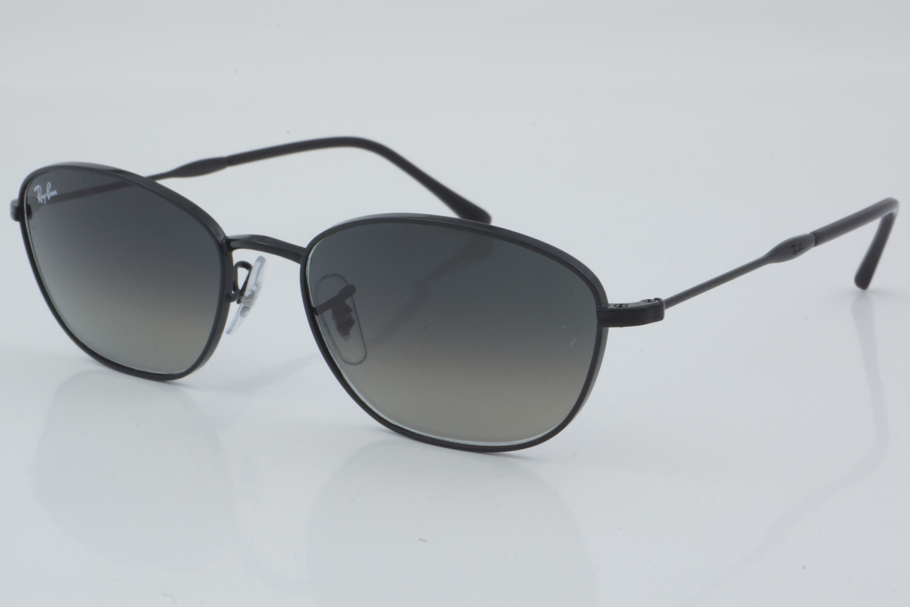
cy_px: 304
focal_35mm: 75
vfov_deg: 18.2
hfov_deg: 27.0
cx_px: 455
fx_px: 1896
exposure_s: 1/4
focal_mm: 50
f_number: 29
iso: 100
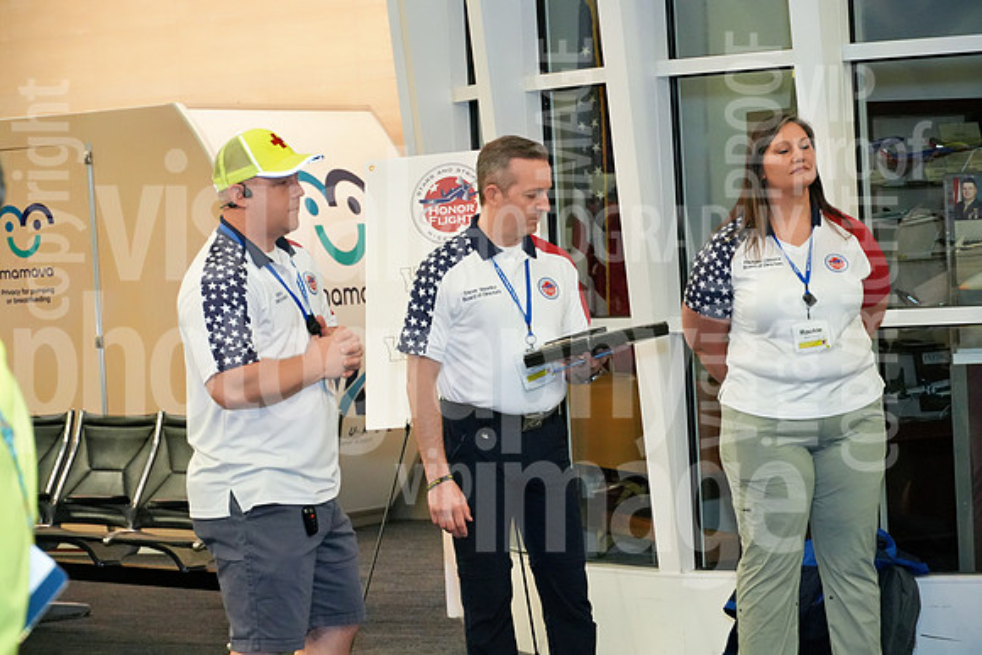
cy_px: 328
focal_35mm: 117
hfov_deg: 17.5
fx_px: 3192
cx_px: 491
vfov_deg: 11.7
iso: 3200
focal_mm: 78
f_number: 5.6
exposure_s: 1/100
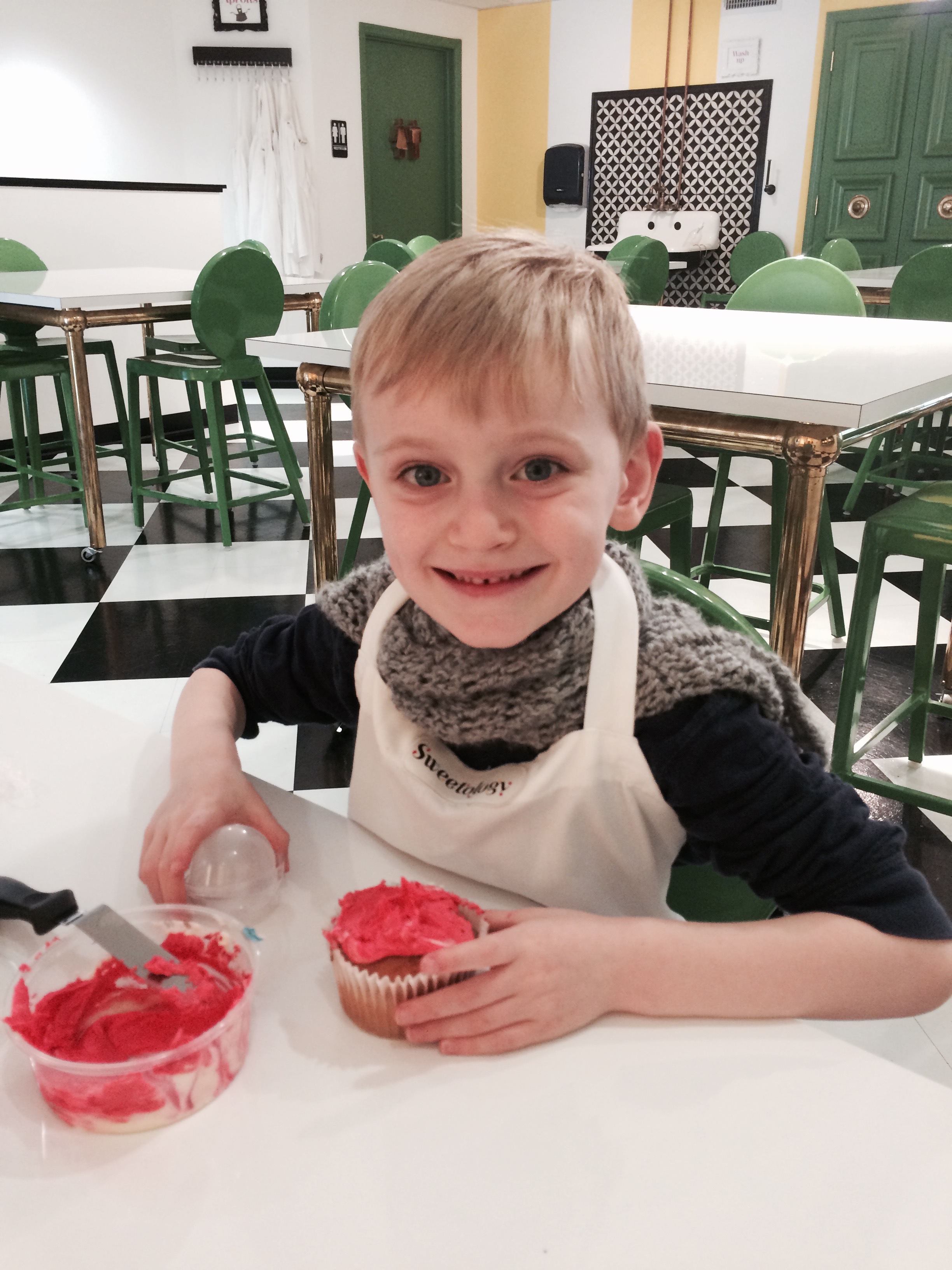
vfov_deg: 61.7
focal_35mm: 29
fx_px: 1063
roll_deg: +1.4
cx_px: 476
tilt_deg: -22.5
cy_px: 635
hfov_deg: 48.2
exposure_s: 1/30
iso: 160
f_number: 2.2
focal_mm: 4.15
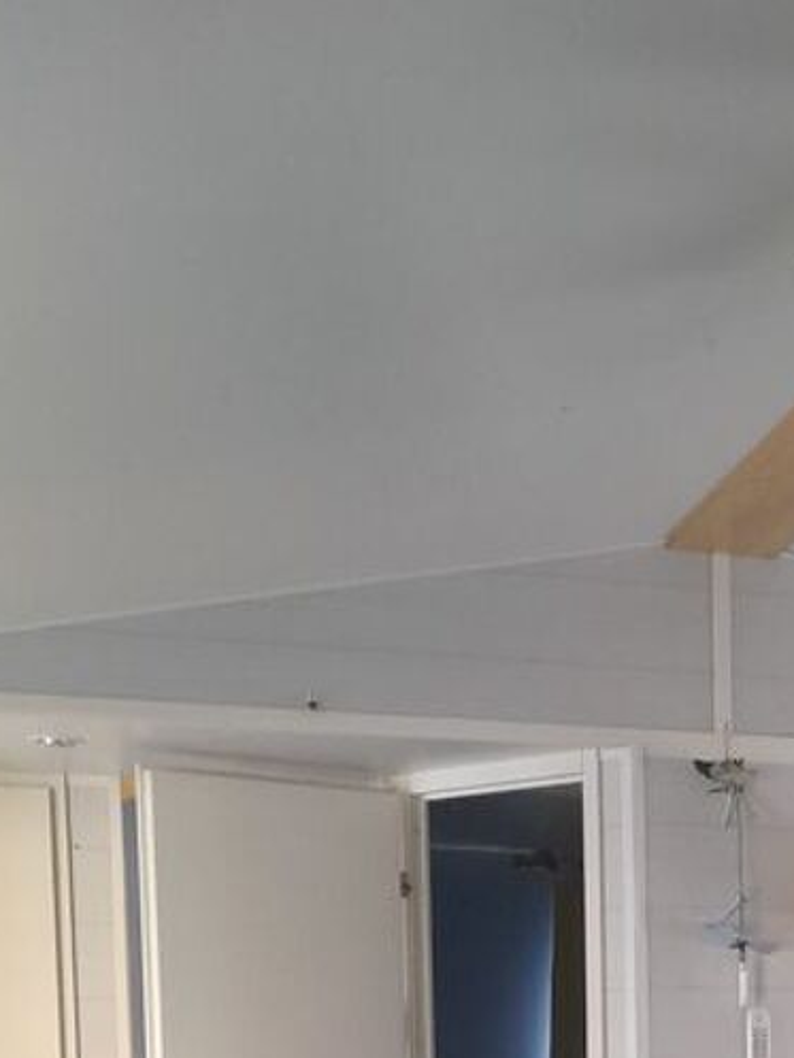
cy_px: 1212
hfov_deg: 20.8
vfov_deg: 26.3
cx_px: 881
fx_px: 2048
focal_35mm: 67
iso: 320
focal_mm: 4.6
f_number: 2
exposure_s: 1/60
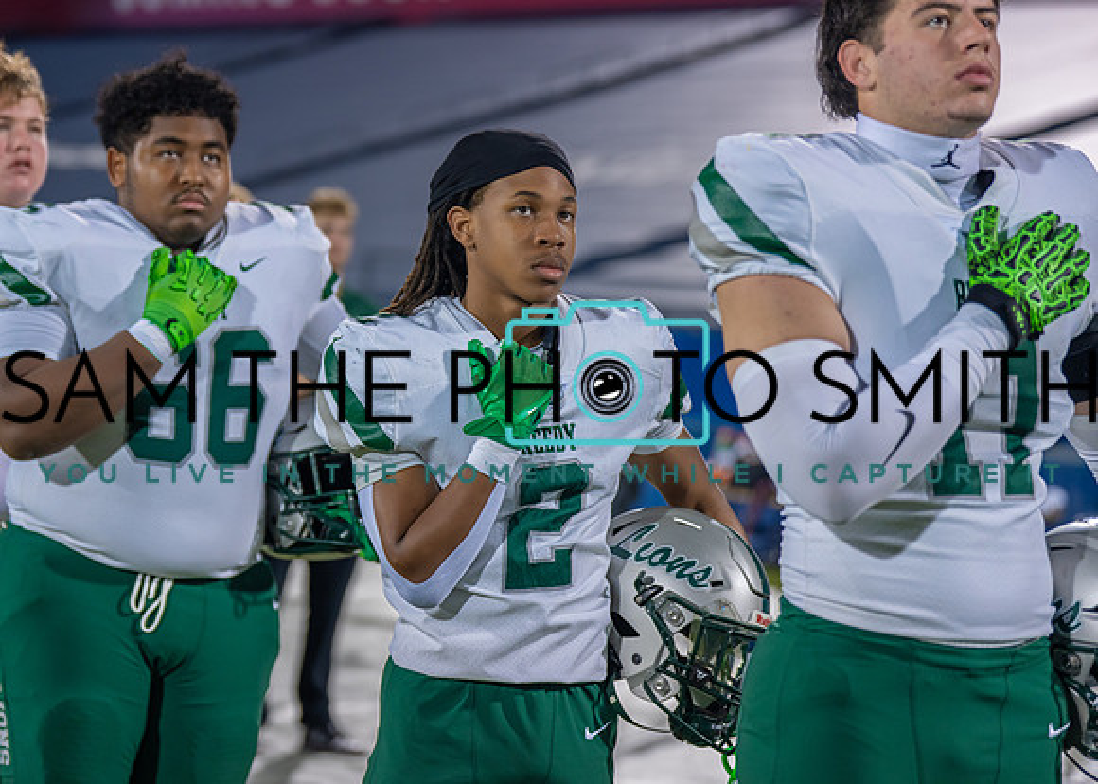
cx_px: 457
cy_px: 336
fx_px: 3427
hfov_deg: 18.2
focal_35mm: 110
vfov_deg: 13.0
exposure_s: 1/500
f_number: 2.8
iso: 800
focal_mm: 91
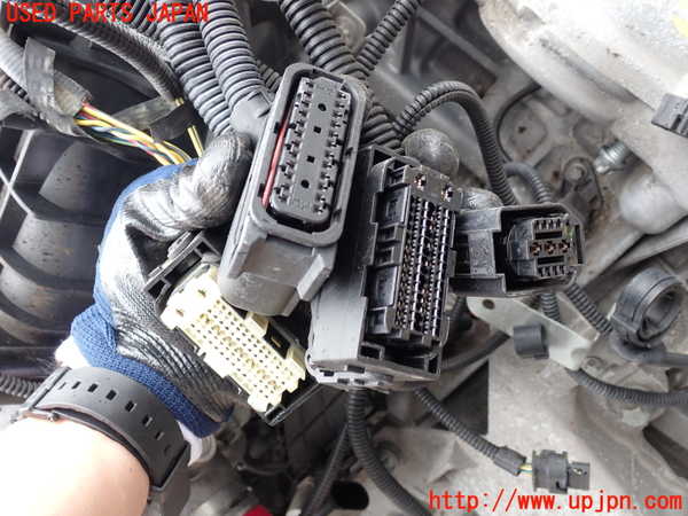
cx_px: 344
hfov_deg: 51.4
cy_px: 258
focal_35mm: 36
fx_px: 716
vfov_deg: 39.7
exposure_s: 1/50
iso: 200
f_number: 3.5
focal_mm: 6.37
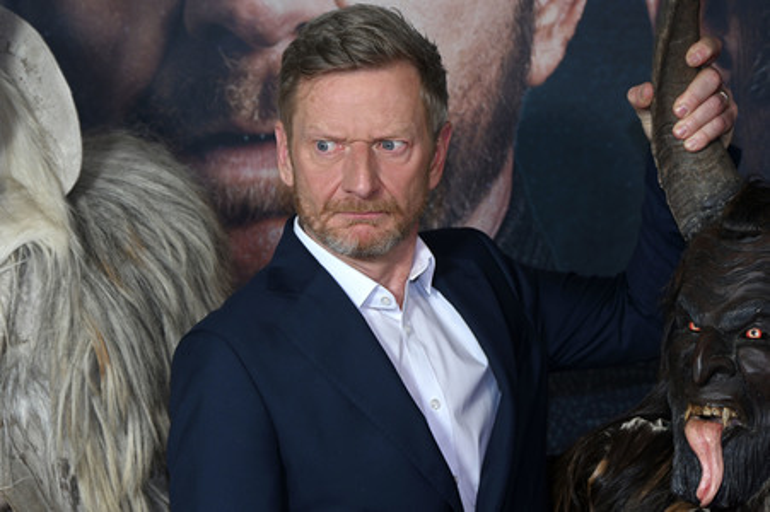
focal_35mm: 130
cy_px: 256
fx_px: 2778
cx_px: 385
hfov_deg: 15.8
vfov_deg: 10.5
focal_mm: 130
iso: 1250
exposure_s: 1/100
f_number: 6.3
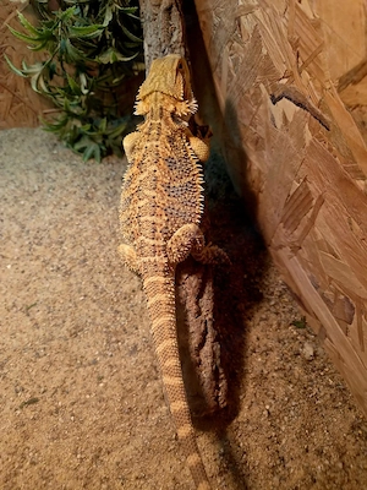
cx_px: 184
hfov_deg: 58.9
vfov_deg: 73.9
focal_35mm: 23
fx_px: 325
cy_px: 245
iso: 50
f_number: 1.8
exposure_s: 1/100
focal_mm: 5.4
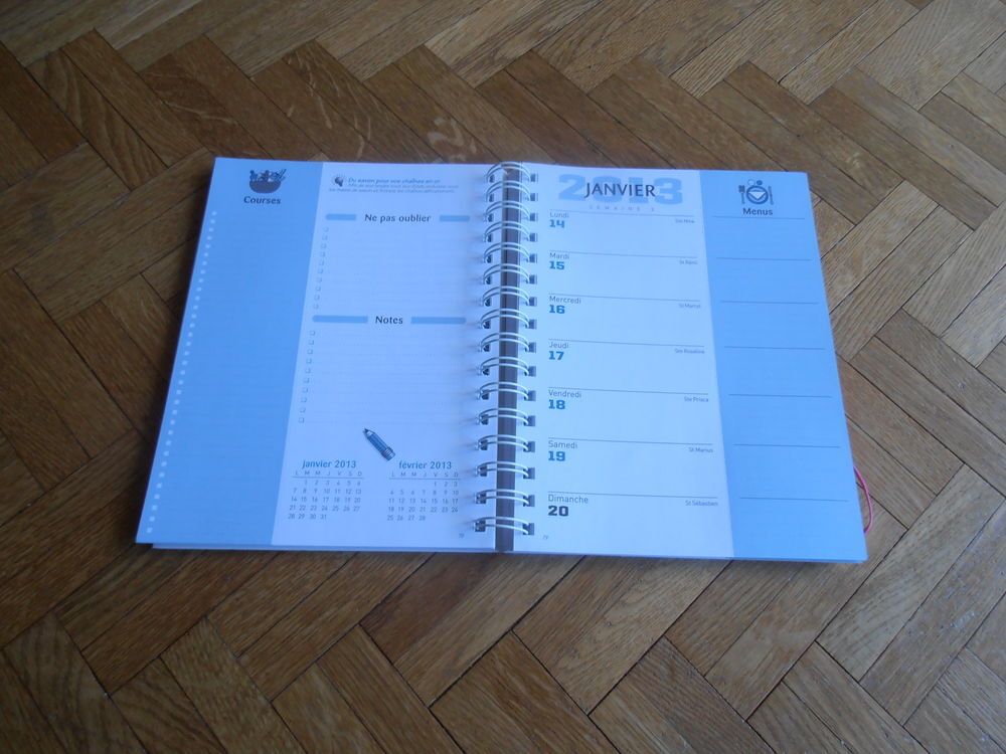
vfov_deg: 56.8
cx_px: 503
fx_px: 697
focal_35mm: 24
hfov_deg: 71.6
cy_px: 377
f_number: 3
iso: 80
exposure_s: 1/50
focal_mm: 4.2
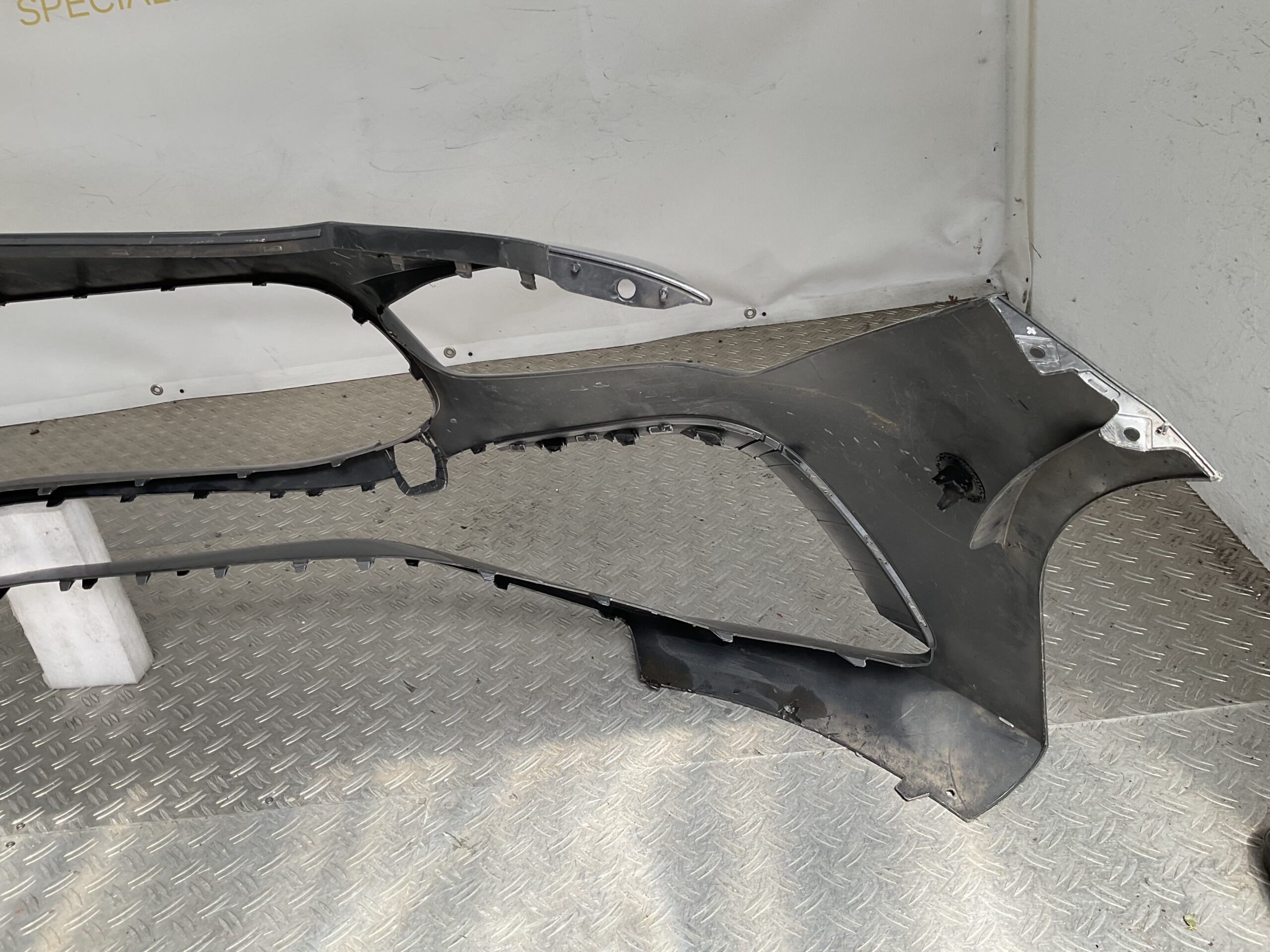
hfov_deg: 61.7
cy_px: 476
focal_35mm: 29
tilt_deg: -27.5
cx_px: 635
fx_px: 1064
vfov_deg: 48.2
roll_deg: +11.9
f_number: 1.8
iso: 16
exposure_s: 1/428
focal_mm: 3
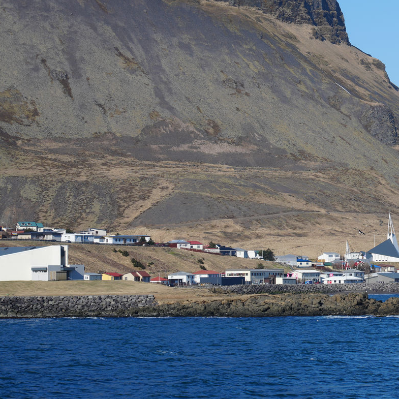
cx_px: 375
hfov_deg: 9.6
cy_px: 156
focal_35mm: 182
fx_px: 2373
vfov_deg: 9.6
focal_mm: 105
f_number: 10
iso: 100
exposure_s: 1/250
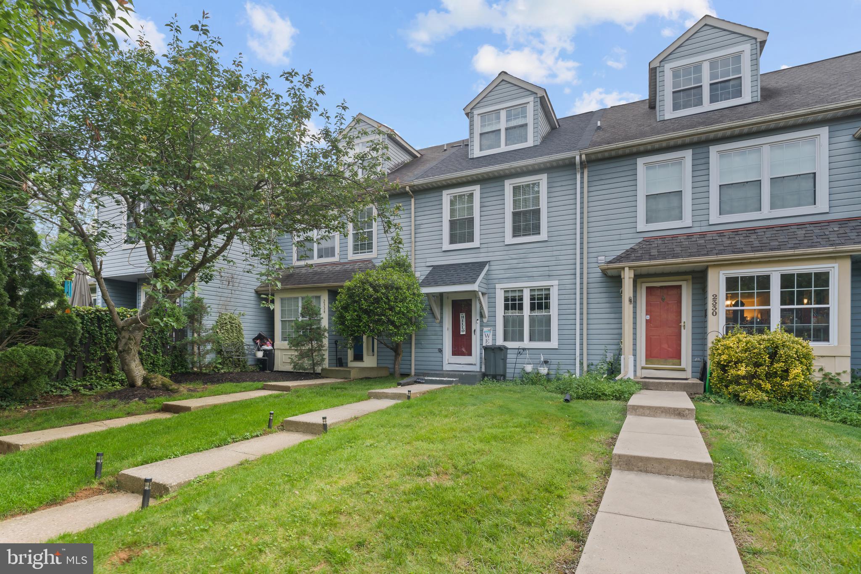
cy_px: 287
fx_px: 430
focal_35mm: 18
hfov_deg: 90.0
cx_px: 430
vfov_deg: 67.4
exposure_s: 1/15
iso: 500
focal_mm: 18
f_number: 7.1
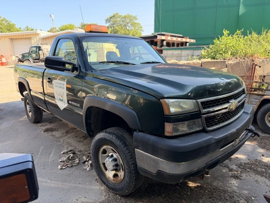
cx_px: 135
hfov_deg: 71.6
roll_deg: +2.1
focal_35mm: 24
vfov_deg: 56.8
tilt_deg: -14.4
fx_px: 187
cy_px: 102
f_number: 1.78
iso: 100
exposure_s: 1/571
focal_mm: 6.76
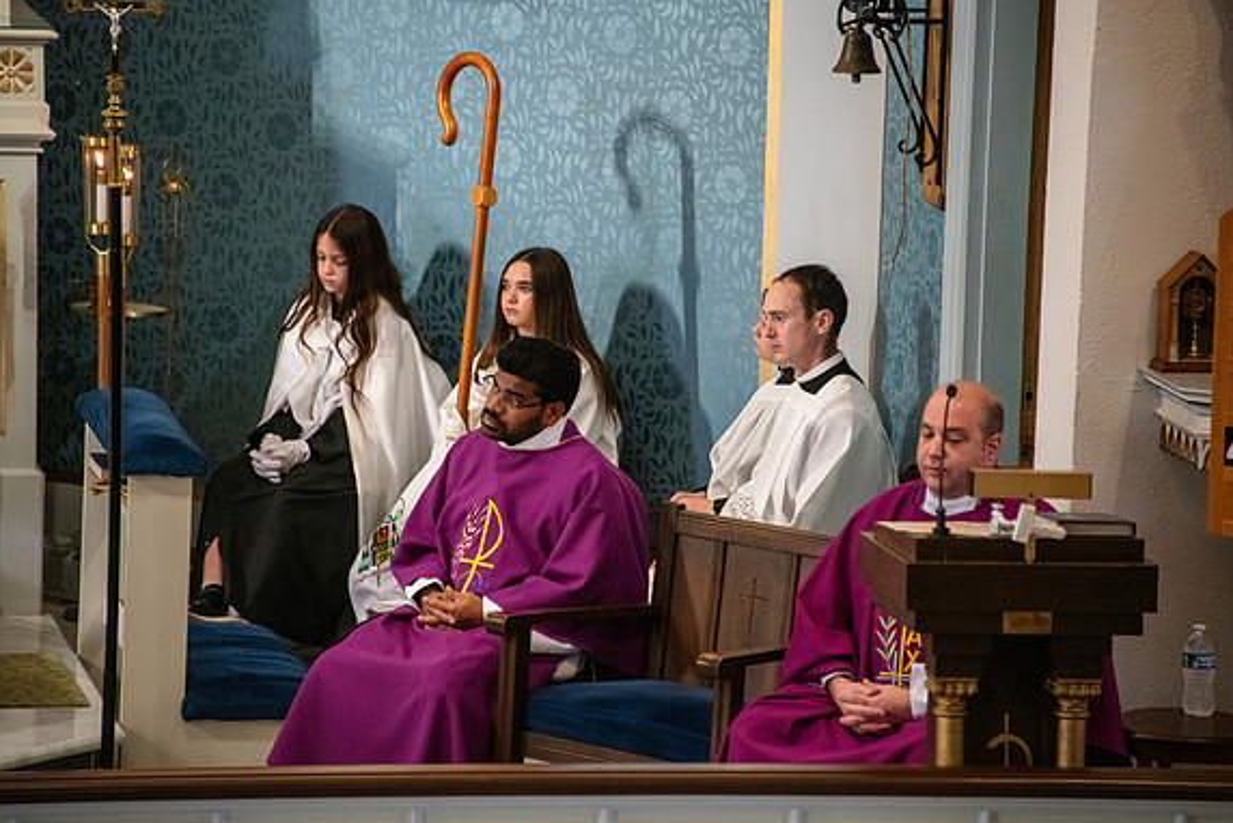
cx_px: 623
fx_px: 10417
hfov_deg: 6.8
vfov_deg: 4.5
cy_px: 413
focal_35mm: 304
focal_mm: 300
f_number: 5.6
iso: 4000
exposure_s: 1/160
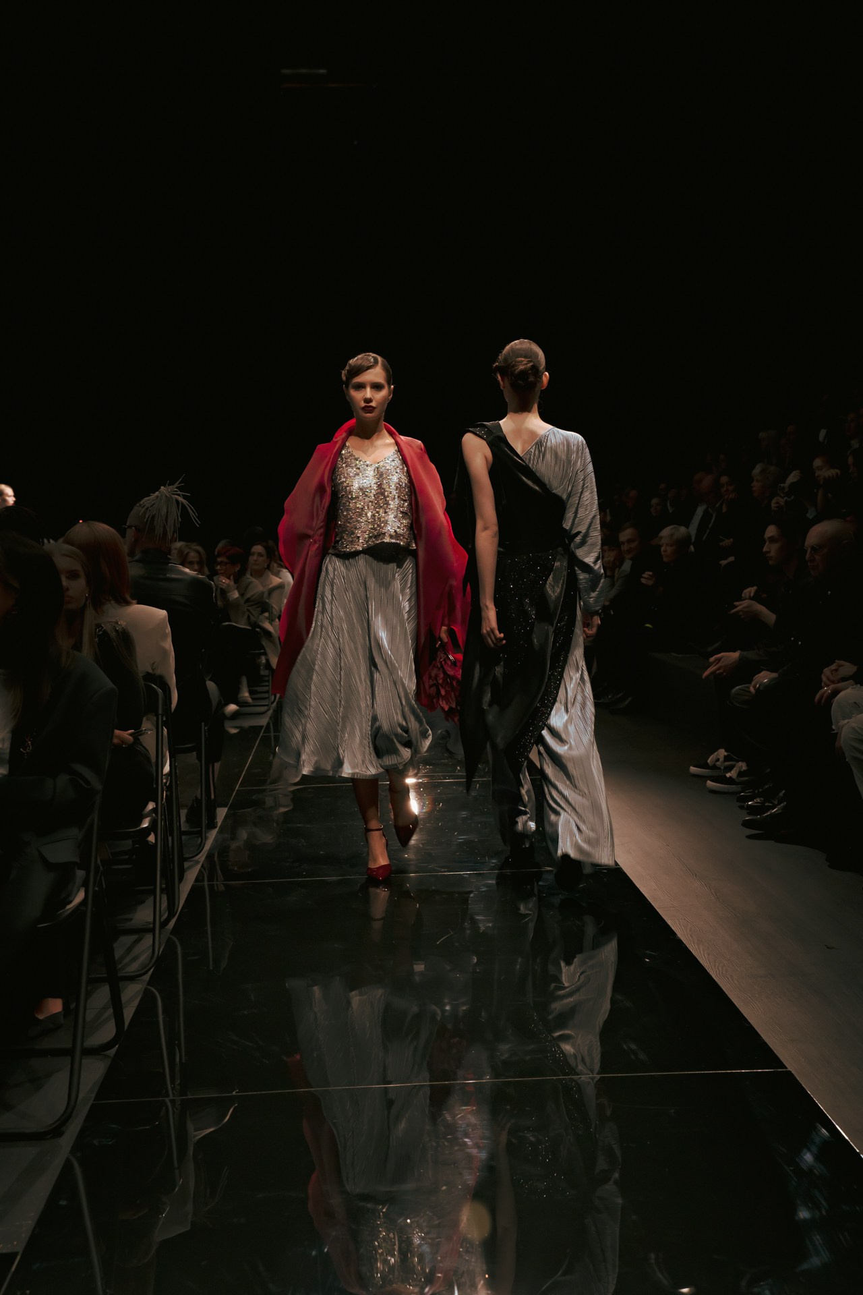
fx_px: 1438
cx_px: 432
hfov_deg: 33.4
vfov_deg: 48.5
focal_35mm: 40
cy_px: 648
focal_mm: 40
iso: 1600
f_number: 5
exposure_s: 1/125
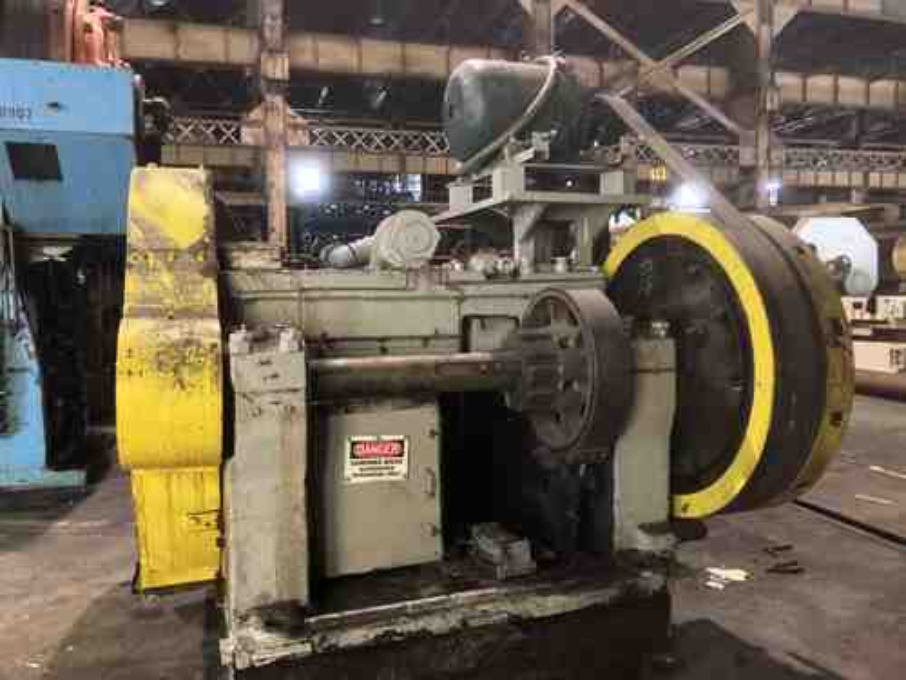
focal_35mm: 28
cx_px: 453
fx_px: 733
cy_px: 340
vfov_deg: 49.7
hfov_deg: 63.4
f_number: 1.8
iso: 640
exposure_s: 1/30
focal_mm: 3.99
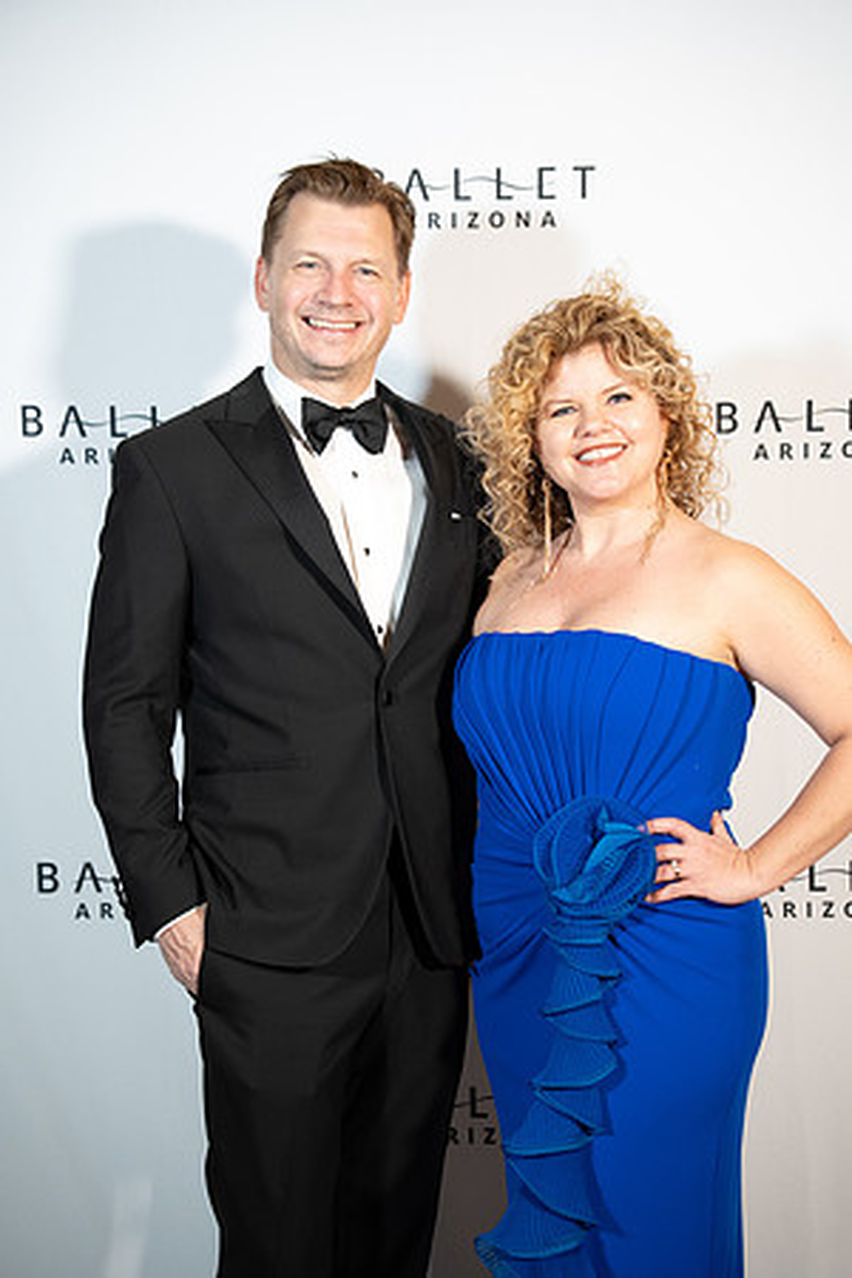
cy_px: 639
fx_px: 2353
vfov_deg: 30.4
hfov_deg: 20.5
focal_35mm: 66
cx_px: 426
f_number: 2.8
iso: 1600
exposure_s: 1/160
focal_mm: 66.3
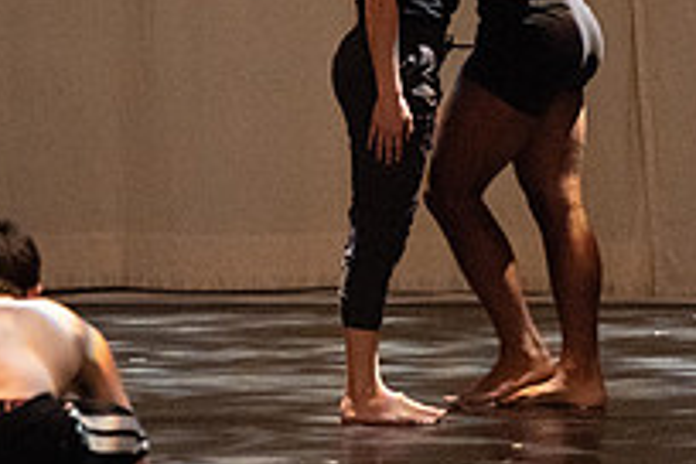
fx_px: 16509
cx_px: 334
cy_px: 73
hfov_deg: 2.4
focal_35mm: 854
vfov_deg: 1.6
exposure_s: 1/160
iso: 8000
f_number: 5.6
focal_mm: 300
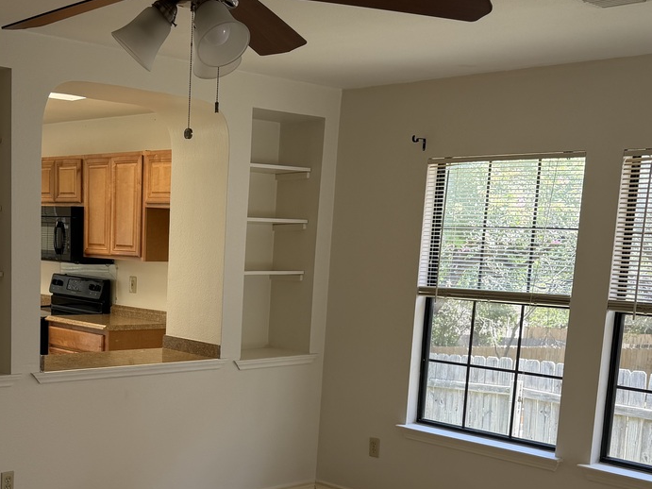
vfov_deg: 28.5
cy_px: 383
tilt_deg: -8.6
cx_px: 172
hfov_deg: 37.4
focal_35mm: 50
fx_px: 942
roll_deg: -1.5
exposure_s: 1/121
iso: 64
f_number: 1.78
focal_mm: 6.76
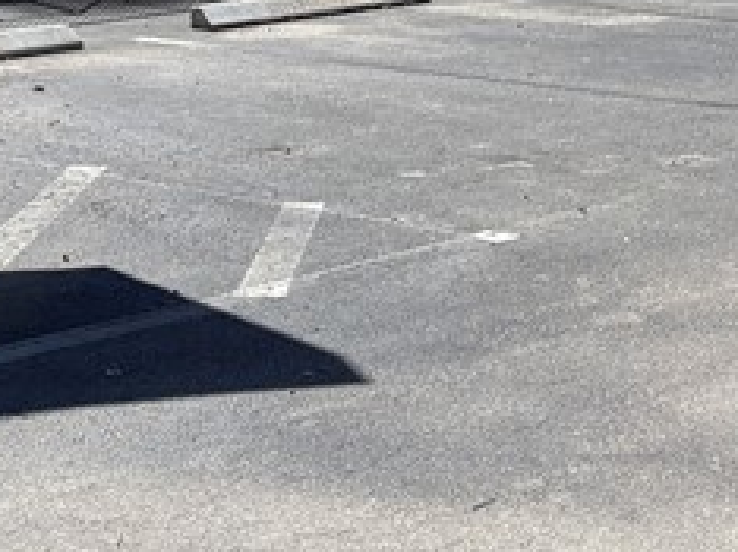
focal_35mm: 114
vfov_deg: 11.9
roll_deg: -0.2
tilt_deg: +3.6
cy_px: -457
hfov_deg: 17.3
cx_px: 464
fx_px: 2428
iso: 50
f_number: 1.6
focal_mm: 5.96
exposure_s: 1/2985
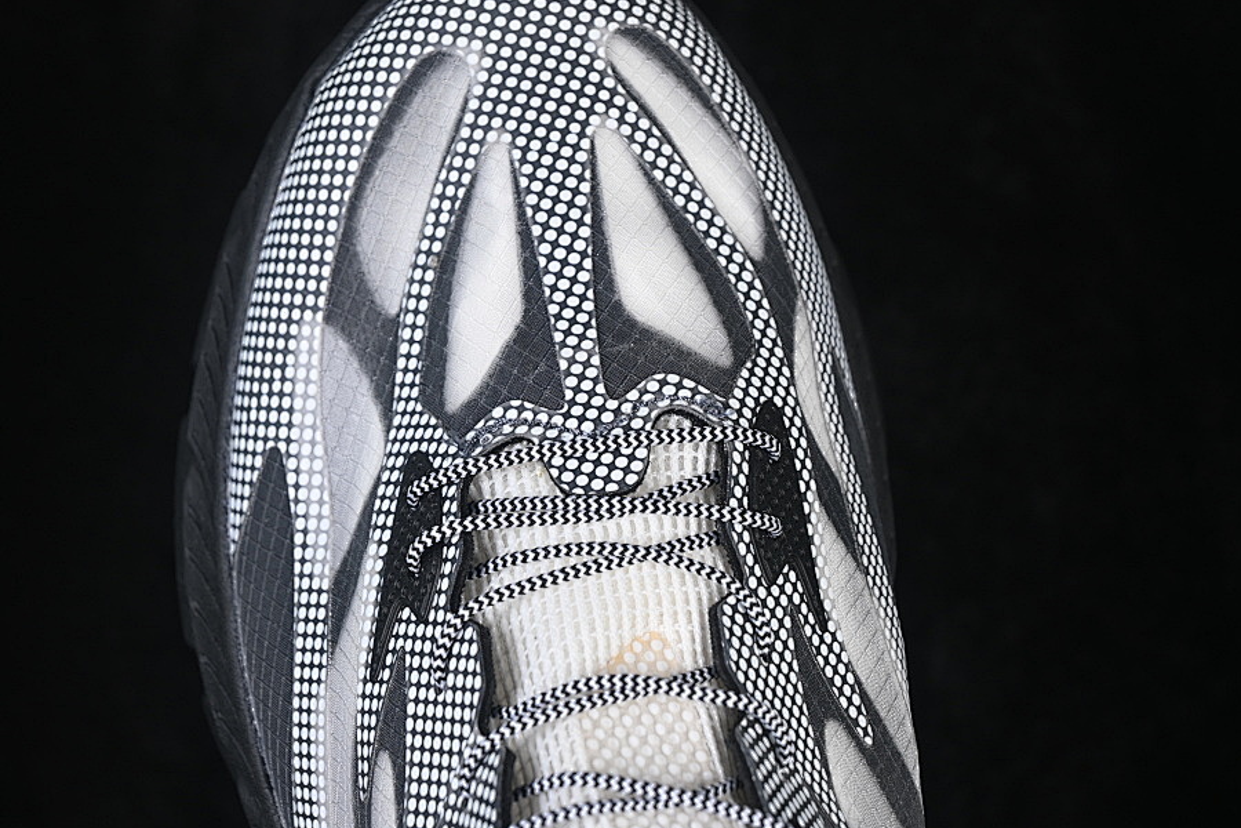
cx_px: 524
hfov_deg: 22.6
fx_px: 3102
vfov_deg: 15.2
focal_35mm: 90
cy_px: 341
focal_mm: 50
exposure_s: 1/60
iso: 160
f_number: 6.3
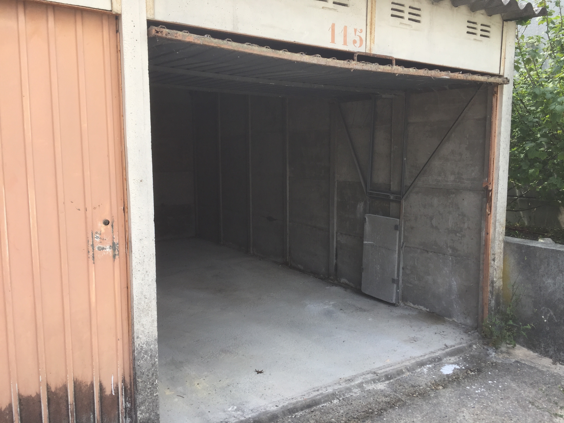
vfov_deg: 48.2
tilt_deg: -4.8
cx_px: 282
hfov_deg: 61.7
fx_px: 472
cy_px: 212
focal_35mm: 29
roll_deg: -1.1
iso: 32
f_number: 2.2
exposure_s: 1/557
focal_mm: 4.15
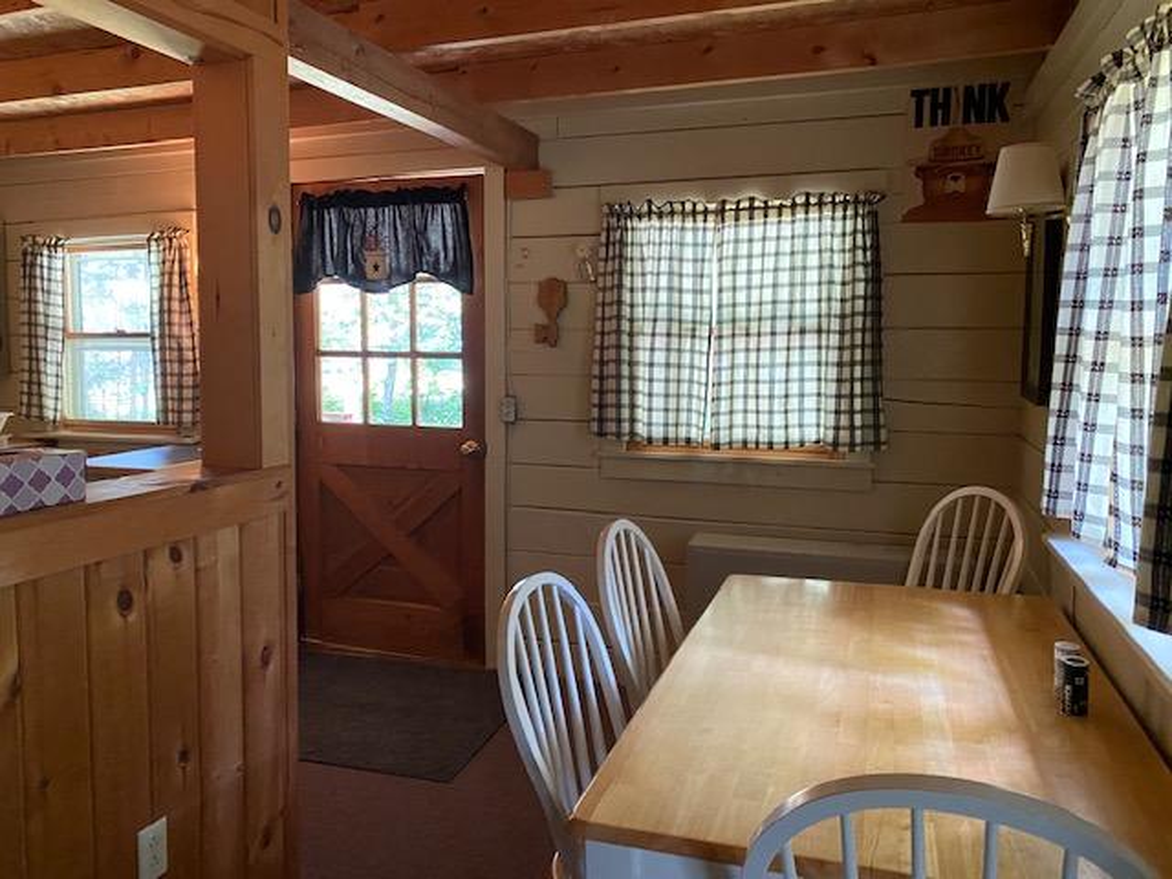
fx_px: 880
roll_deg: +0.4
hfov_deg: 67.3
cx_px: 586
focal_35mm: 26
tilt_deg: -5.9
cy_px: 440
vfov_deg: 53.1
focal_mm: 4.25
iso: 500
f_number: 1.8
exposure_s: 1/42
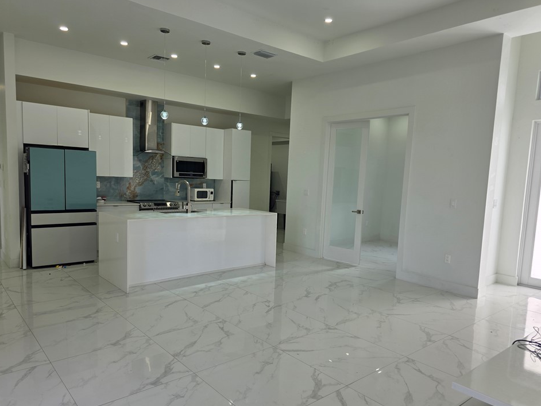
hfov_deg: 69.3
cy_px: 214
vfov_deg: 54.9
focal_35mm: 25
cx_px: 260
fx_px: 391
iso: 40
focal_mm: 6.3
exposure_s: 1/120
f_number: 1.7
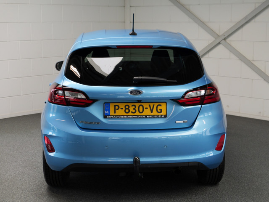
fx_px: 482
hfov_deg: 31.2
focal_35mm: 62
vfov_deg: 23.7
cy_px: 101
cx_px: 134
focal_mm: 28.2
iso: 250
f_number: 2.8
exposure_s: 1/80
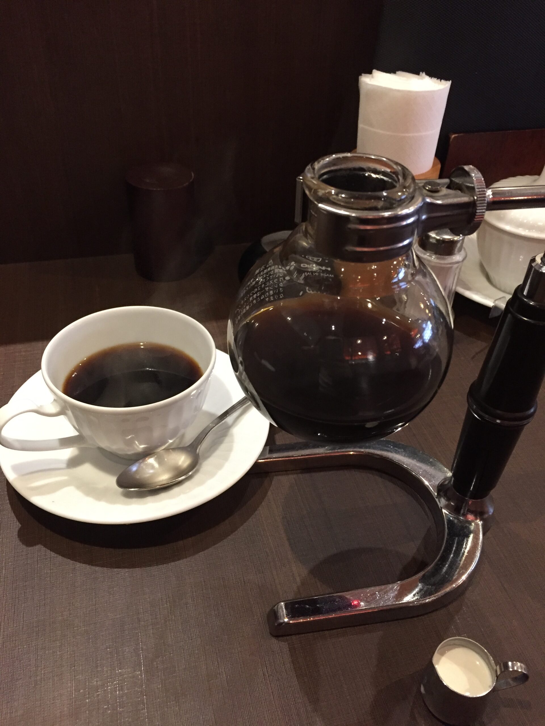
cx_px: 272
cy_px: 363
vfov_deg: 61.7
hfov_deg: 48.2
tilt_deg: -37.3
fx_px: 609
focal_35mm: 29
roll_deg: -2.5
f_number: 2.2
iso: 250
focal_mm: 4.15
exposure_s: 1/20
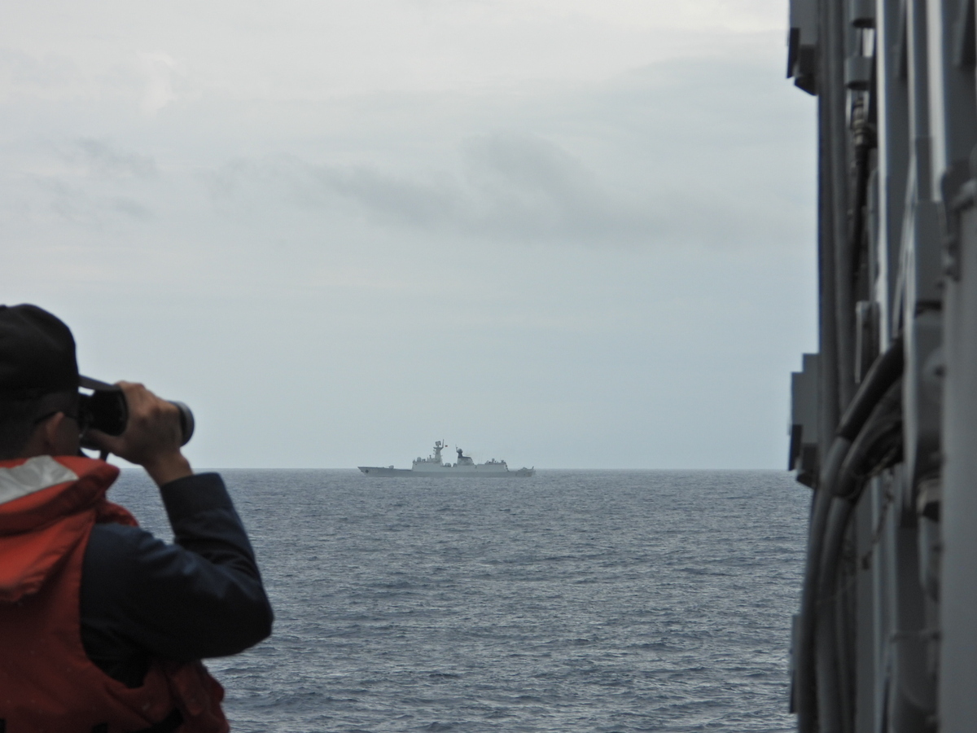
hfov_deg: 12.7
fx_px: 4375
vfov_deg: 9.6
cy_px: 366
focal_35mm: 155
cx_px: 488
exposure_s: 1/800
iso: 100
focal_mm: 27.9
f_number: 4
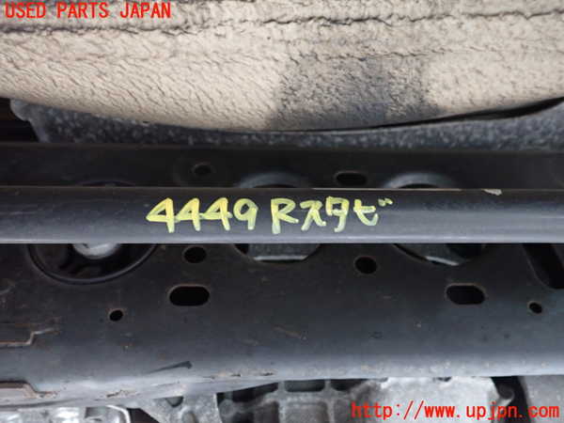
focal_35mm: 30
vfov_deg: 46.8
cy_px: 212
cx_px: 282
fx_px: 489
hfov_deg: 60.0
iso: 800
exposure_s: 1/15
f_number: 2.3
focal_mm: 5.4
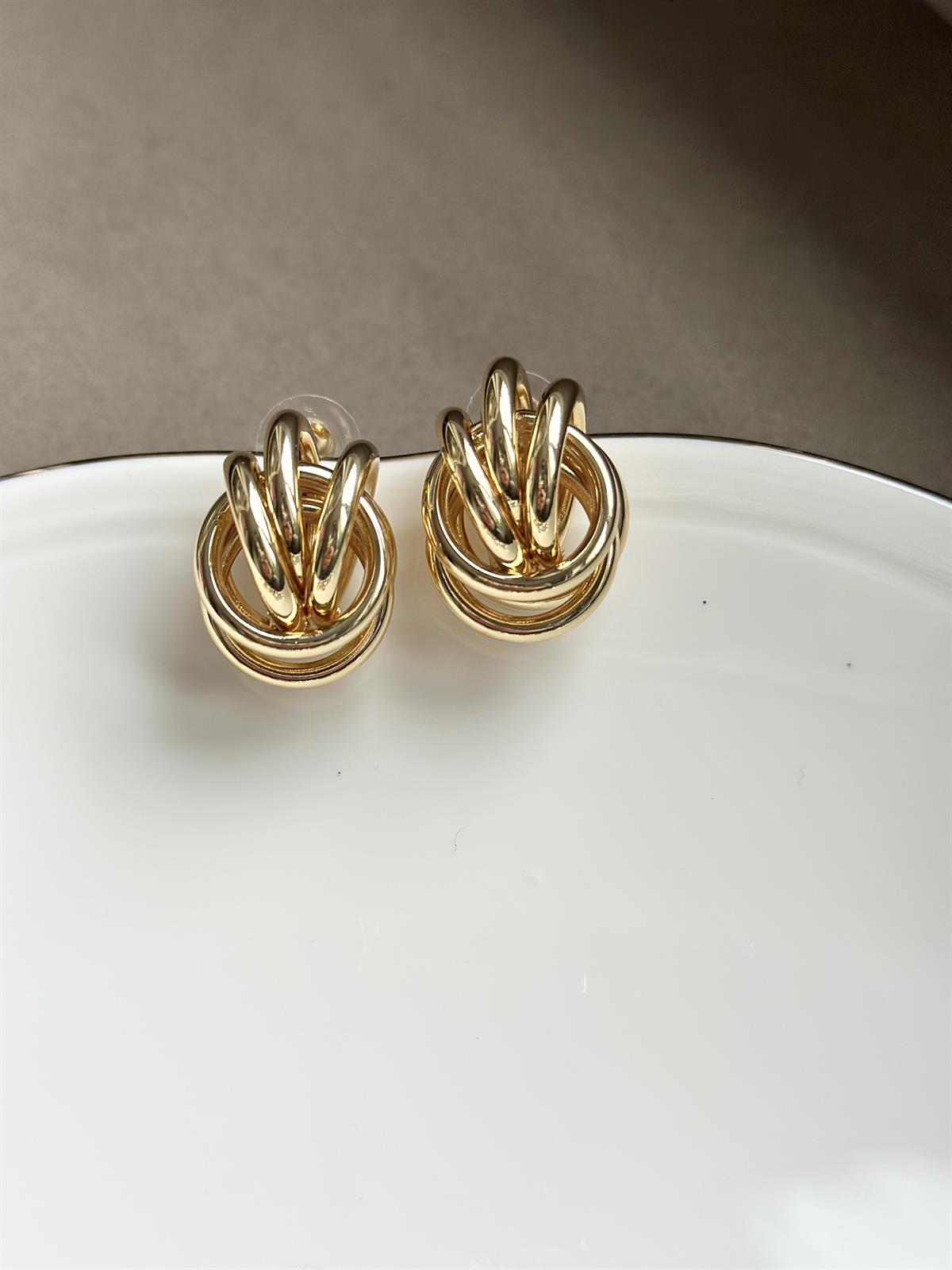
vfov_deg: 39.7
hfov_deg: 30.3
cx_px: 476
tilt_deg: -56.1
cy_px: 635
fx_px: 1760
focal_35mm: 48
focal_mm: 6.86
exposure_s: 1/115
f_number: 1.78
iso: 125
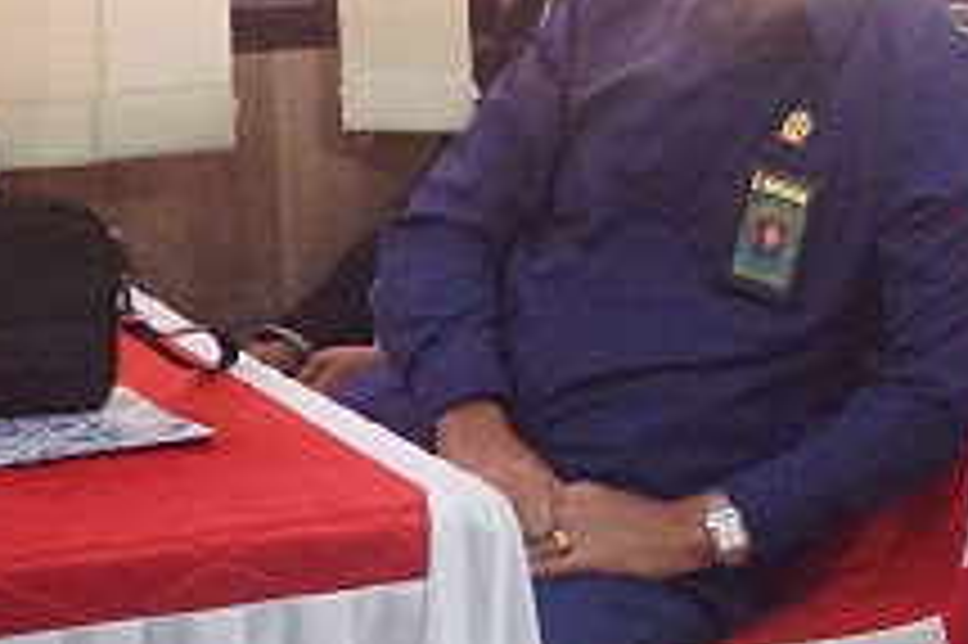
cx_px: 1630
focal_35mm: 164
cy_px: 72
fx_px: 4406
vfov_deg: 8.3
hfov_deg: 11.8
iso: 10000
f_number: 5.6
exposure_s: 1/100
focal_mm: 47
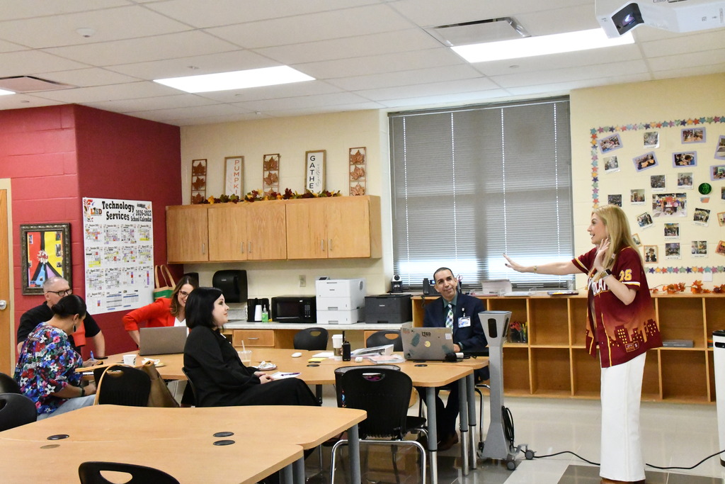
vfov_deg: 29.9
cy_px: 242
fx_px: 906
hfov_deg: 43.6
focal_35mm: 45
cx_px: 362
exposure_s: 1/500
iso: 20000
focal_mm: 30
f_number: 11
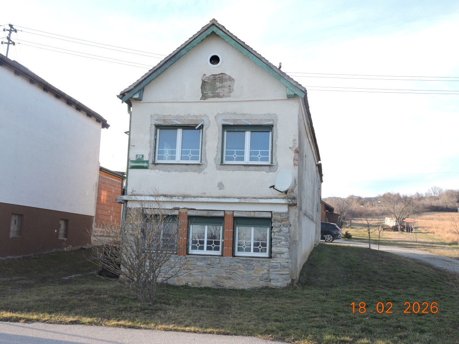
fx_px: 530
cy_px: 172
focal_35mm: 40
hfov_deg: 46.8
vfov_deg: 36.0
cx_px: 230
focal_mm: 7.2
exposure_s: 1/160
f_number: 3.8
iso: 100
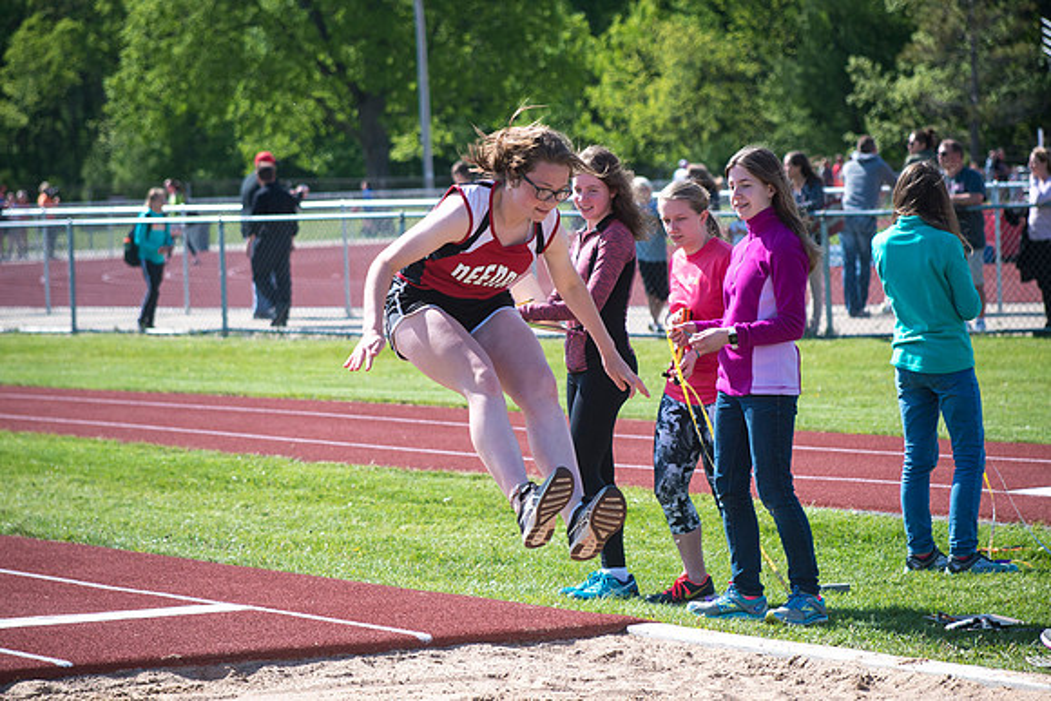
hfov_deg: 12.8
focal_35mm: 160
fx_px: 4672
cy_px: 350
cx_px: 526
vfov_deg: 8.6
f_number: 6.3
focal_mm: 160
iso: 1000
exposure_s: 1/2500
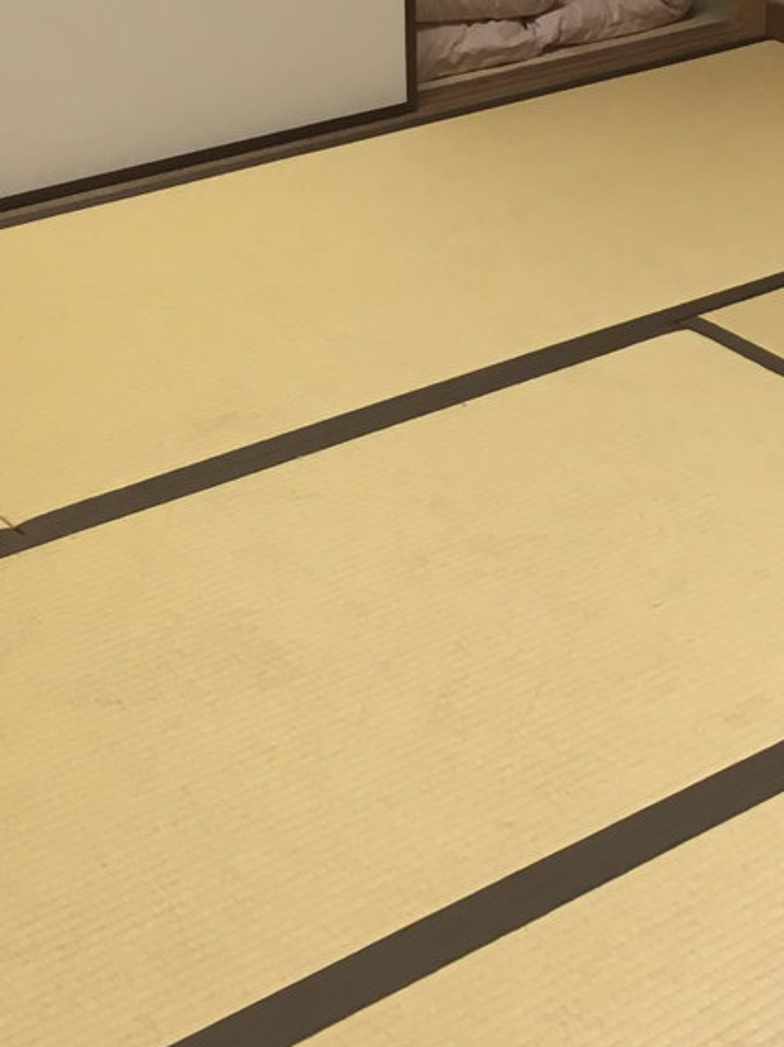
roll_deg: -1.9
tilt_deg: -18.2
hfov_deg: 17.6
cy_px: 81
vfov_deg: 23.2
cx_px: 754
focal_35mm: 82
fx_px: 2478
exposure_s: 1/30
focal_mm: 4.15
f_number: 2.2
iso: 50
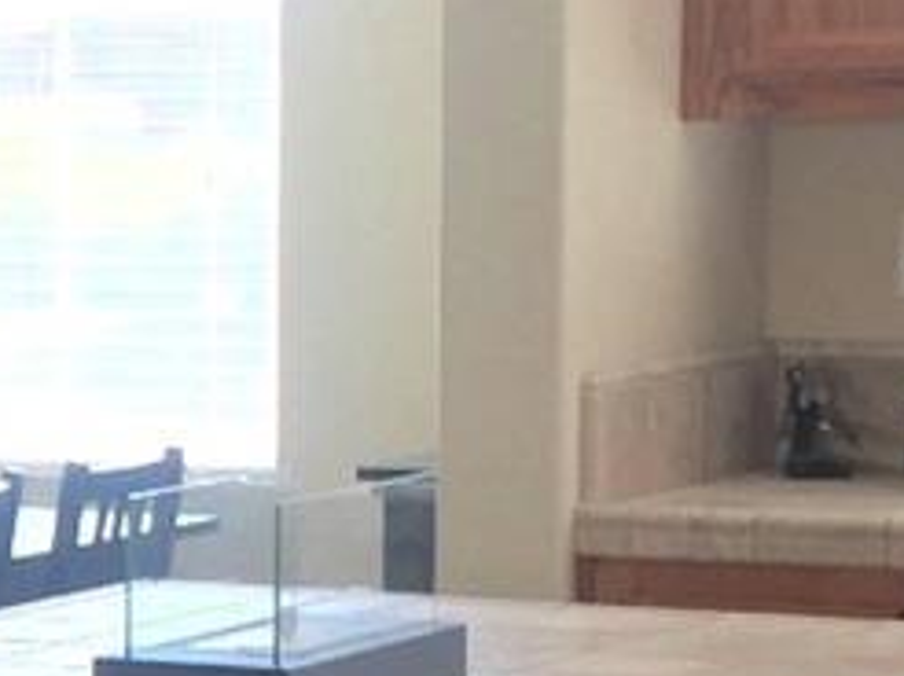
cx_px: -643
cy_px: 731
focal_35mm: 177
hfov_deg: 10.6
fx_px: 4618
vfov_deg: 8.3
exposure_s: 1/40
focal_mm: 4.15
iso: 32
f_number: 2.2
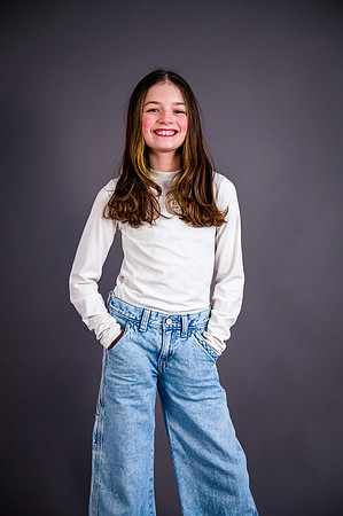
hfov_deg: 19.4
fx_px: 1003
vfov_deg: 28.9
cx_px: 172
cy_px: 258
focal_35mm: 70
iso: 1000
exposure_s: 1/200
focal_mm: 70
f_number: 3.5
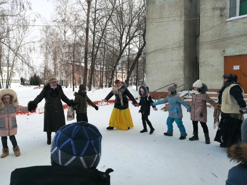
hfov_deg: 67.3
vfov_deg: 53.1
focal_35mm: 26
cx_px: 124
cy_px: 92
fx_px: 186
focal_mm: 3.62
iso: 50
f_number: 1.8
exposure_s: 1/776
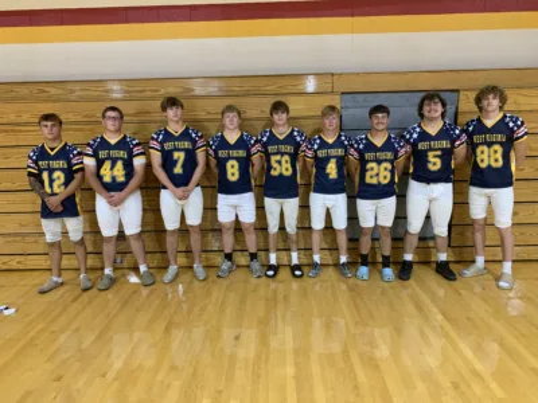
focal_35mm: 26
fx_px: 404
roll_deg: +0.8
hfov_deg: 67.3
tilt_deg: -12.1
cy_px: 202
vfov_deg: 53.1
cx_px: 269
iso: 250
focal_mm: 4.25
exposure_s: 1/60
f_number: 1.8
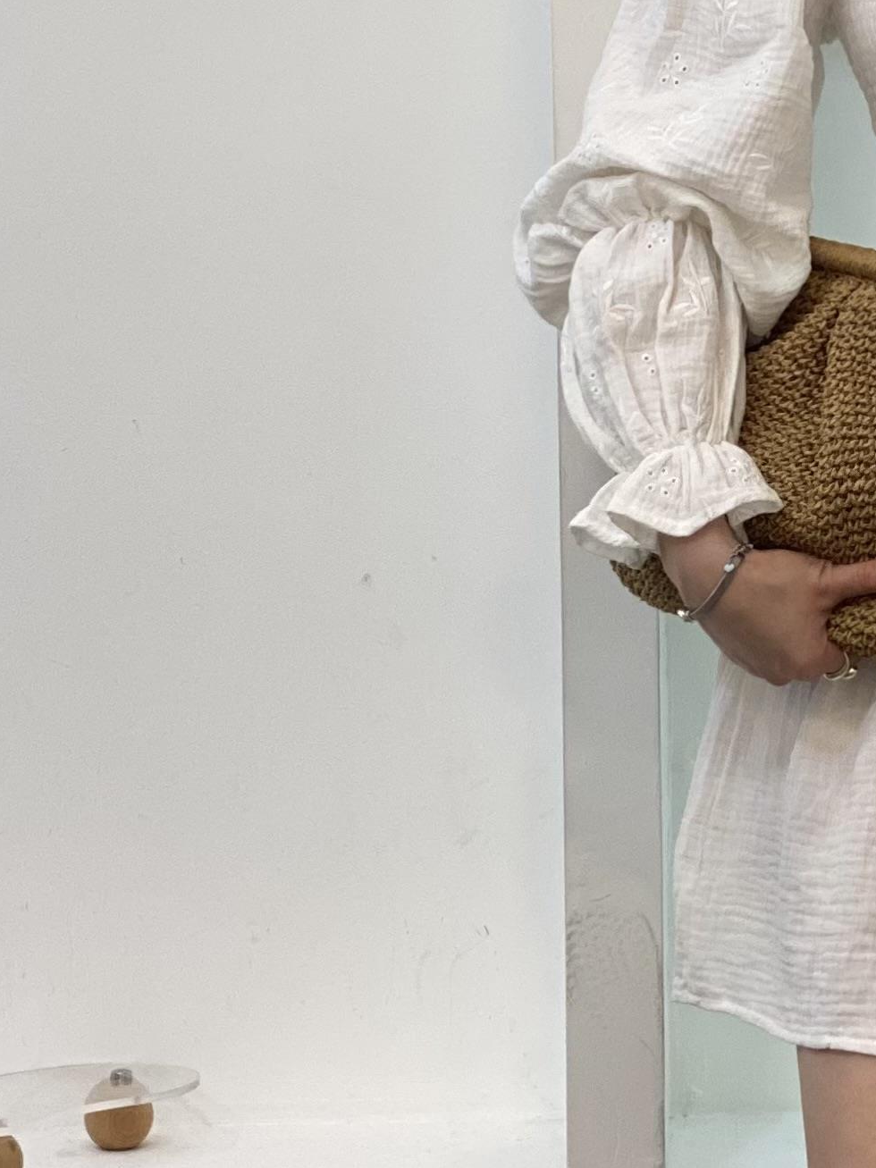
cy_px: 530
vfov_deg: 12.6
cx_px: 1075
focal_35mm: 157
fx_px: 5298
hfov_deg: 9.3
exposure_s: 1/100
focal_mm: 6
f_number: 2
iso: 64
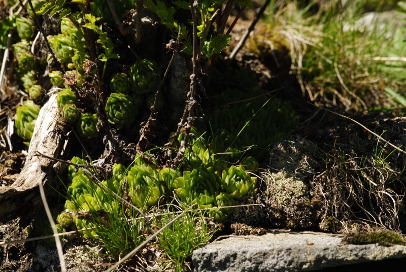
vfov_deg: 10.8
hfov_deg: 16.0
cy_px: 136
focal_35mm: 128
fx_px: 1440
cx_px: 203
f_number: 9
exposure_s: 1/125
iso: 100
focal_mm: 85
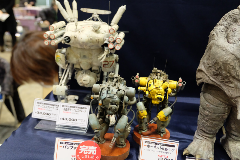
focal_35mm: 33
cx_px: 120
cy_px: 80
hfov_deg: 57.2
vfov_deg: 40.0
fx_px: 220
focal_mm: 22.2
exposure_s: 1/52
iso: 3200
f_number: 4
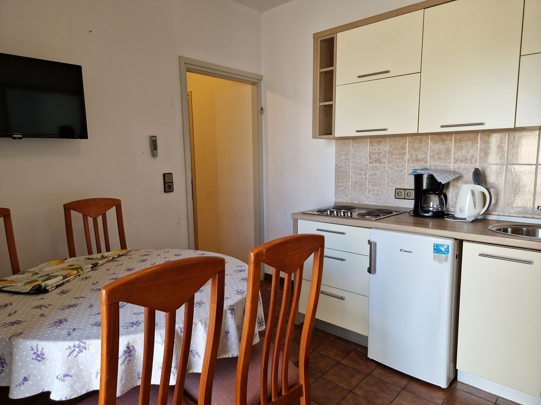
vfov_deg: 58.9
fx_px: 359
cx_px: 270
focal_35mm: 23
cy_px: 202
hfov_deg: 73.9
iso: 80
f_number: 1.8
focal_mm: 5.4
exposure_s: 1/100
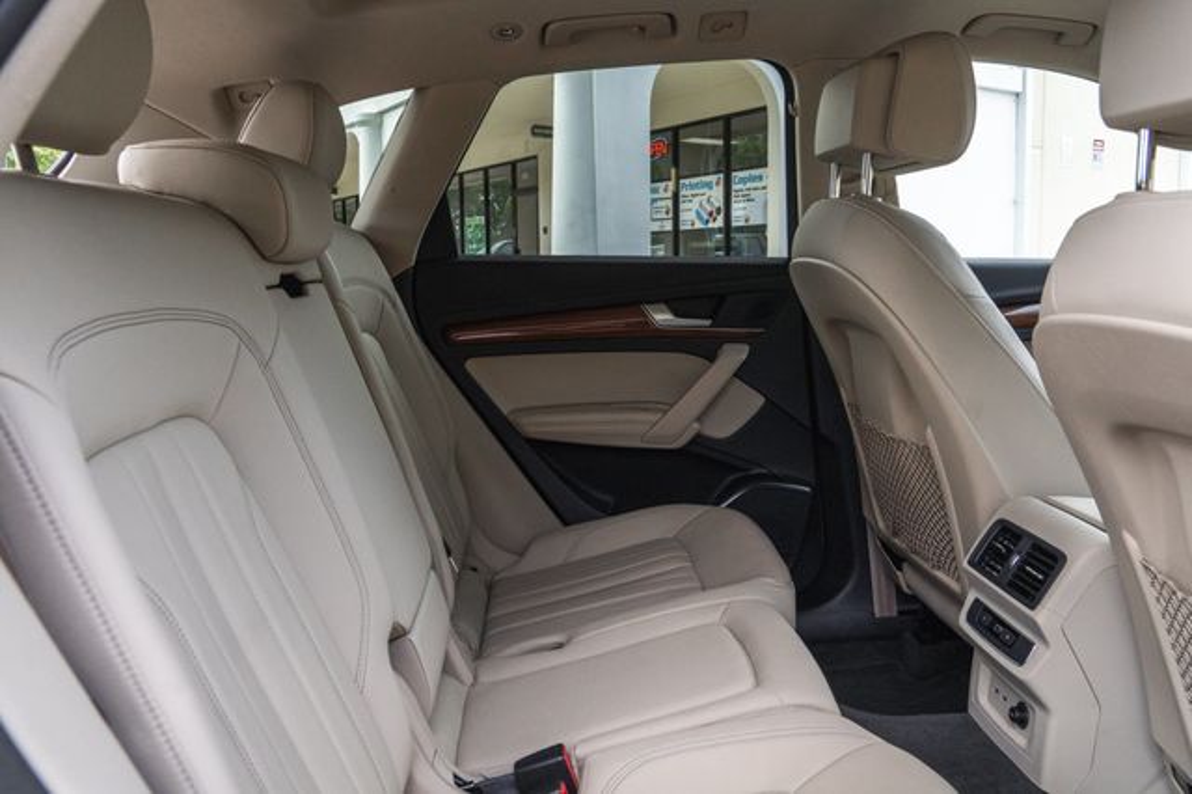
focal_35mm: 28
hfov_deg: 66.1
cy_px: 346
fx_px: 915
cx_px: 596
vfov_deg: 46.8
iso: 640
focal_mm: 24
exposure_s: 1/100
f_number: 8
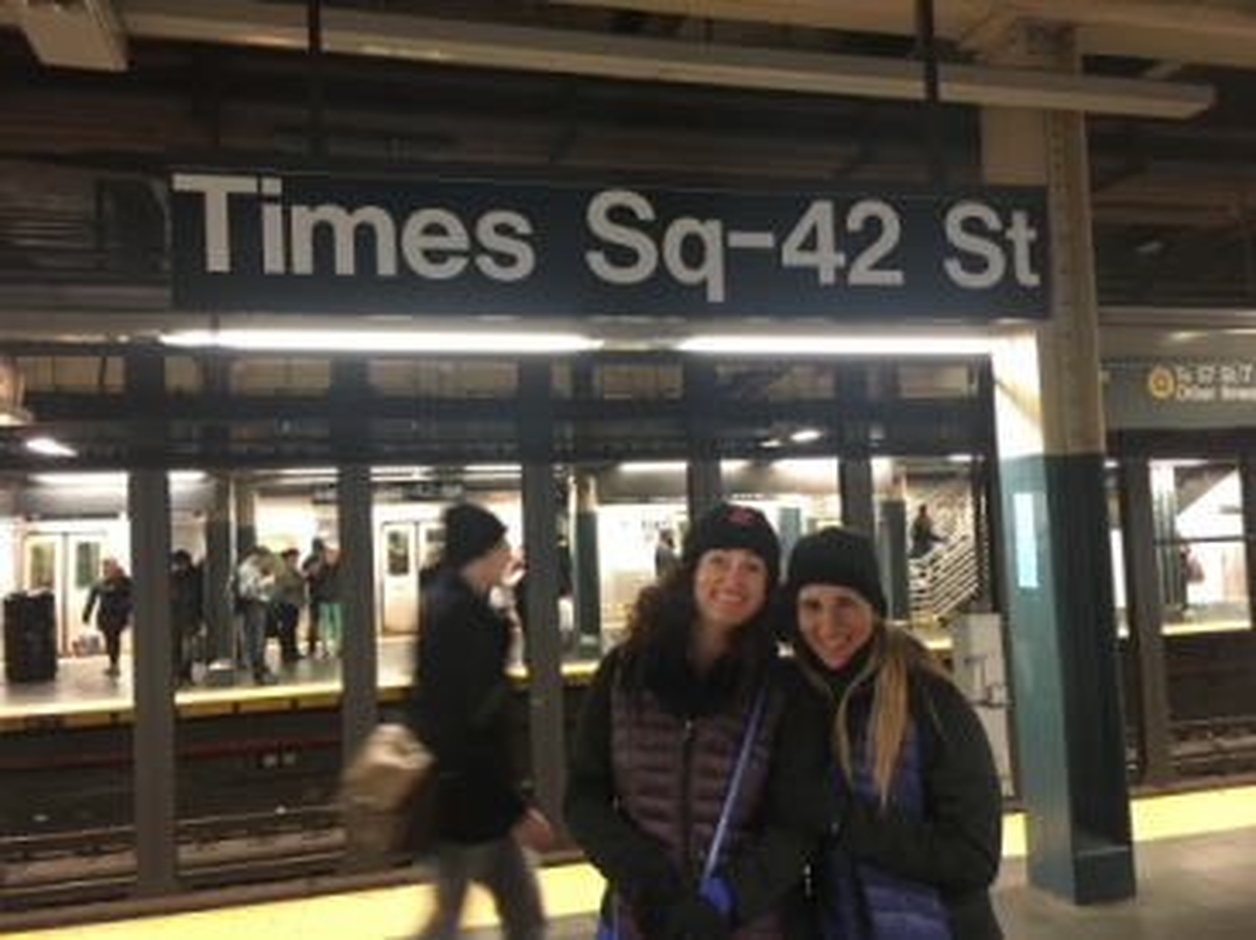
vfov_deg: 48.2
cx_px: 628
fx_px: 1052
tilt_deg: +3.3
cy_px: 470
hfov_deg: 61.7
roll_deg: +3.2
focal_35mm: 29
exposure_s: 1/15
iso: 200
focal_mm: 4.15
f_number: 2.2
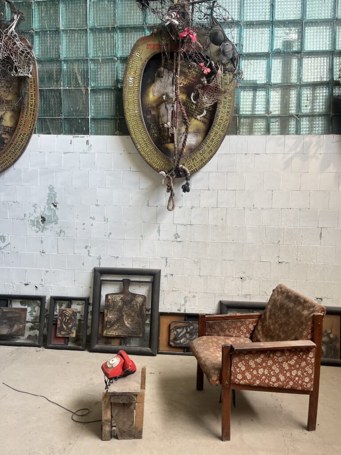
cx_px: 170
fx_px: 341
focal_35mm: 26
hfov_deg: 53.1
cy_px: 228
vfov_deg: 67.3
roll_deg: -1.6
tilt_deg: -5.9
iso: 125
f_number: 1.6
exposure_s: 1/121
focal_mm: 5.1
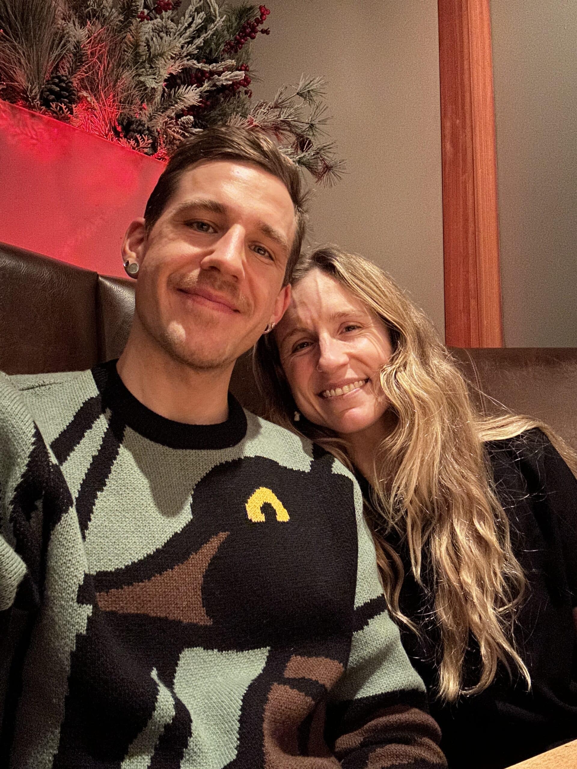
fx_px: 667
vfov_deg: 60.0
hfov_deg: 46.8
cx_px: 288
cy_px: 384
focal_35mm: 30
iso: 640
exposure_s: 1/8
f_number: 1.9
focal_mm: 2.69
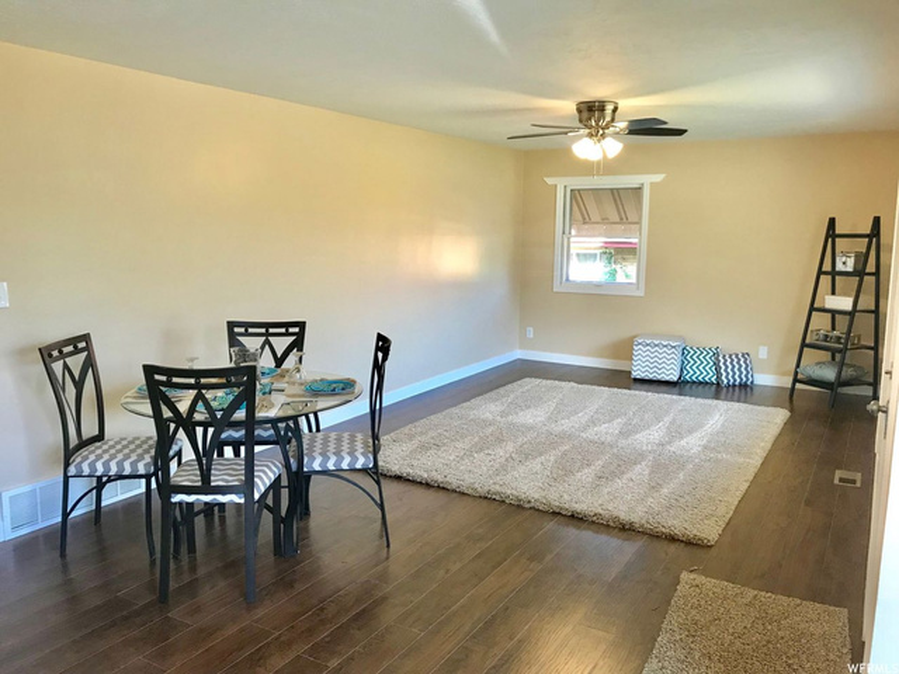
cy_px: 337
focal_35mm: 28
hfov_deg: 63.4
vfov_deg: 49.7
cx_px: 450
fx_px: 727
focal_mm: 3.99
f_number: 1.8
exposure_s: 1/30
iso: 25
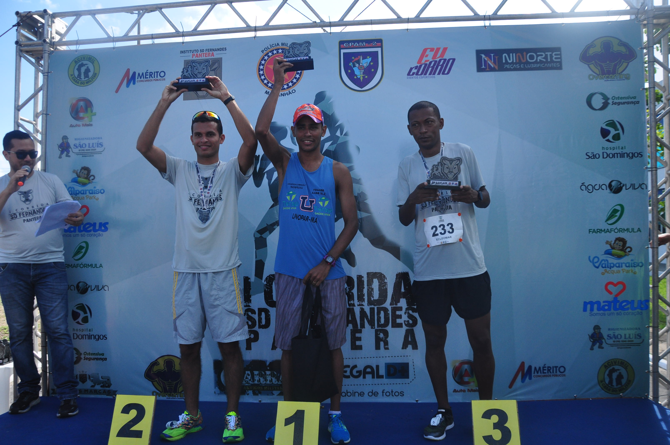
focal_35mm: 60
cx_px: 335
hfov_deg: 33.4
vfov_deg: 22.6
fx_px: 1115
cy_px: 222
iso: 400
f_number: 7.1
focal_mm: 40
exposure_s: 1/1600
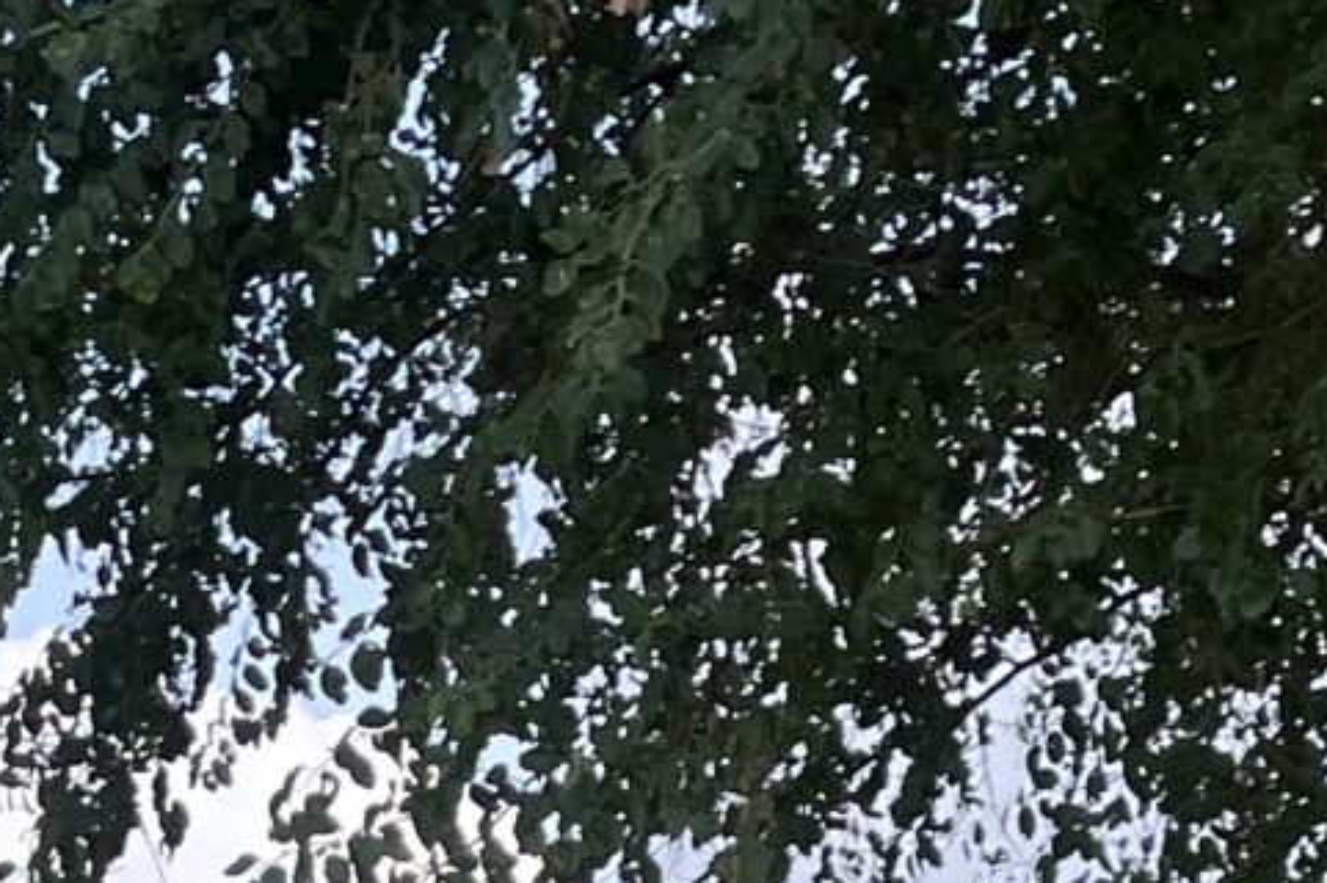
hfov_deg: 14.2
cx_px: 251
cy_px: 2820
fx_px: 5304
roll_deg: -0.4
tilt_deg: -10.8
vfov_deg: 7.9
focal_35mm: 144
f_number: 1.6
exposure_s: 1/992
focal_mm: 5.1
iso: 50
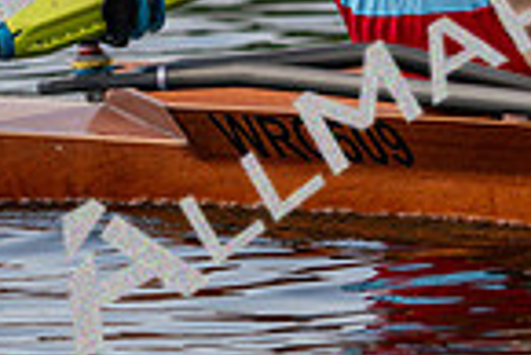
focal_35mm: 800
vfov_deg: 1.7
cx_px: 806
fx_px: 11812
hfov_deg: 2.6
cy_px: -207
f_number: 5.6
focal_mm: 200
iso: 320
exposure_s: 1/1600
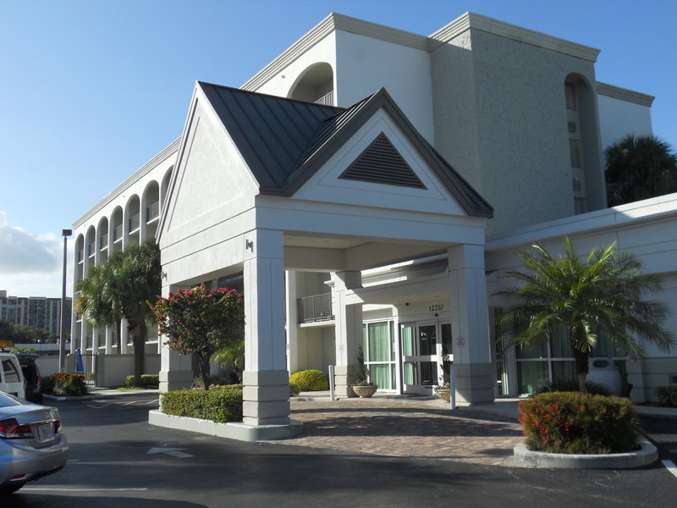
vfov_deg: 37.7
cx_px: 338
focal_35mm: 38
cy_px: 254
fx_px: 743
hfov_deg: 49.0
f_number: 3.9
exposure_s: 1/800
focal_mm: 6.9
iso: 80
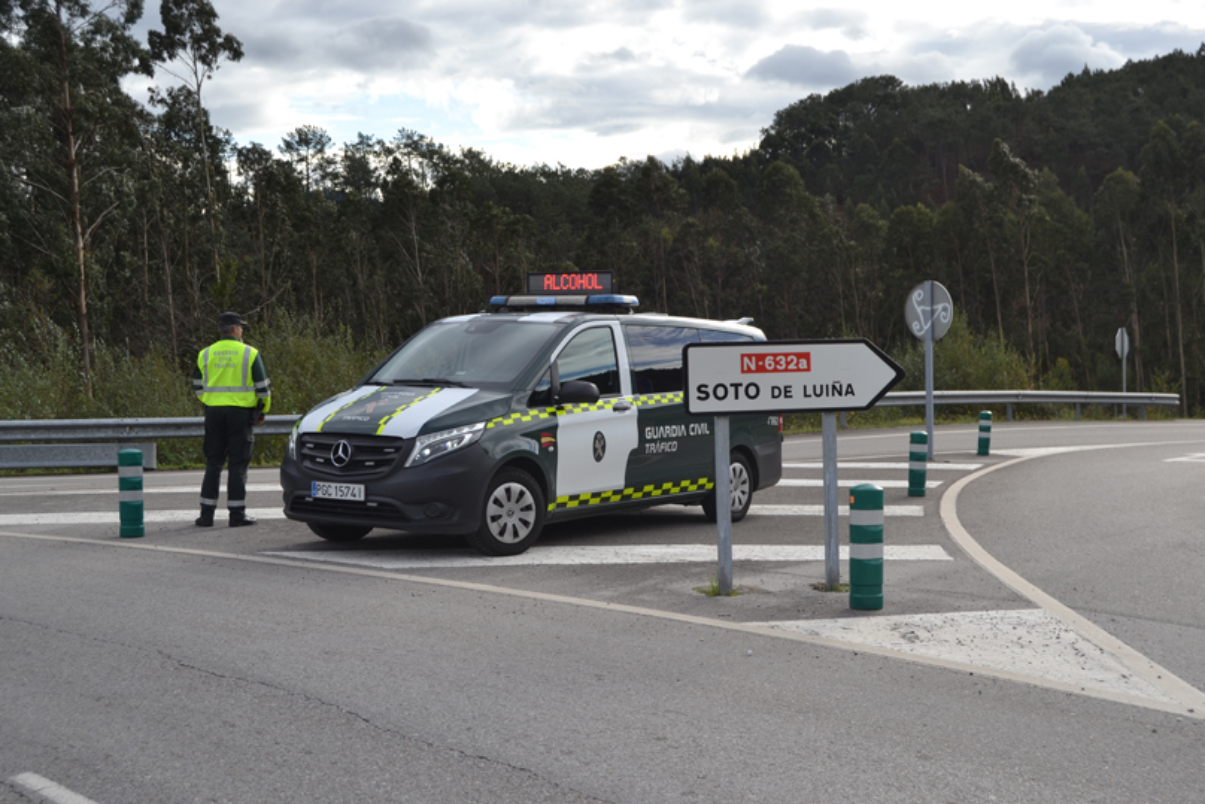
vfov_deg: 29.0
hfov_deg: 42.3
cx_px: 602
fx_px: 1557
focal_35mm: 46
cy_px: 402
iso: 100
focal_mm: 31
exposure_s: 1/200
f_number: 7.1
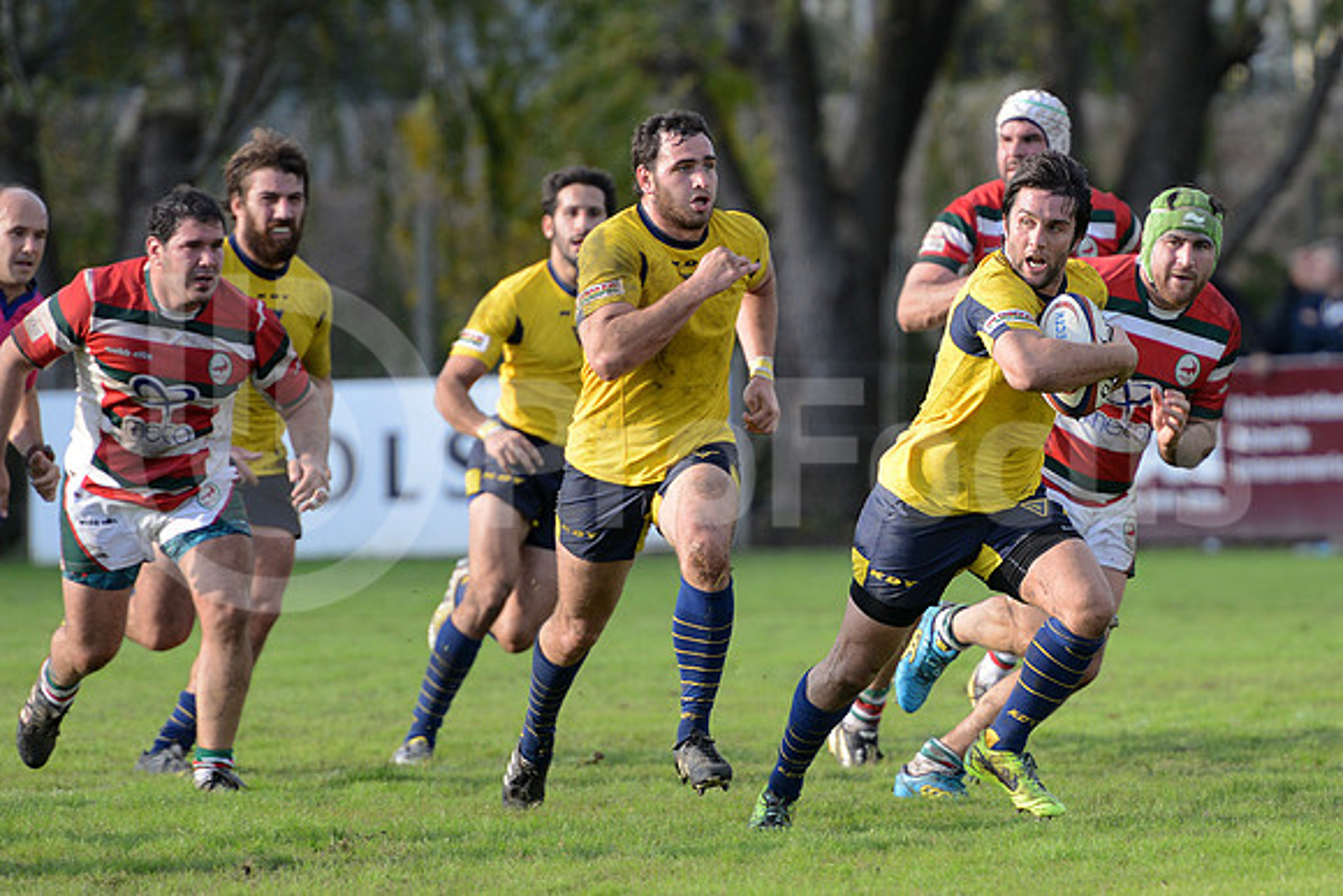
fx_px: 10074
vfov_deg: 5.1
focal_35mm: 270
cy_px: 448
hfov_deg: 7.6
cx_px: 672
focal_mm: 270
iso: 640
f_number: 4
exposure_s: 1/800
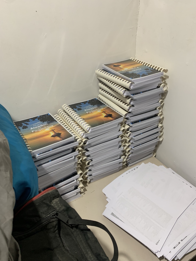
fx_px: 196
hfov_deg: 53.1
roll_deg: +0.5
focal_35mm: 26
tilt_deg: -33.2
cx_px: 98
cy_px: 130
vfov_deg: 67.3
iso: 125
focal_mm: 4.25
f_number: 1.8
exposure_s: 1/60
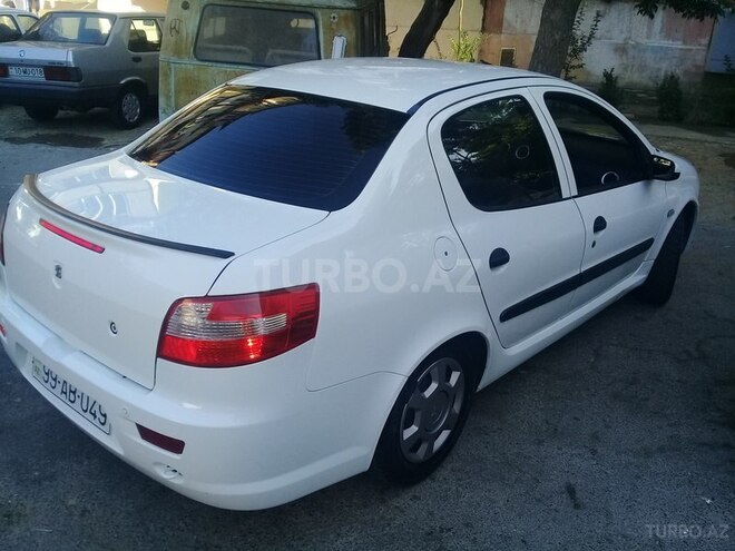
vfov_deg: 45.4
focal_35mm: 31
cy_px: 276
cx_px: 368
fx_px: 658
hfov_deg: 58.4
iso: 50
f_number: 2.2
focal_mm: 3.3
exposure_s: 1/280
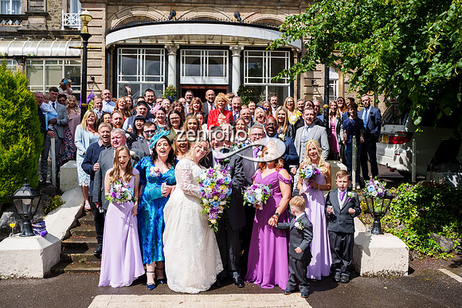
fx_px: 402
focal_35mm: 31
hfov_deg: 59.8
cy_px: 172
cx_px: 231
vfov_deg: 41.9
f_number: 3.5
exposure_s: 1/3200
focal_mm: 28
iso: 200
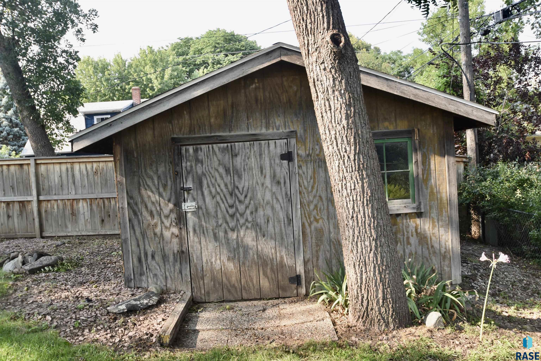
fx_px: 473
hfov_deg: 59.5
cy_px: 180
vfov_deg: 41.7
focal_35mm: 32
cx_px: 270
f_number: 7.1
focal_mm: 21
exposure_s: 1/200
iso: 400
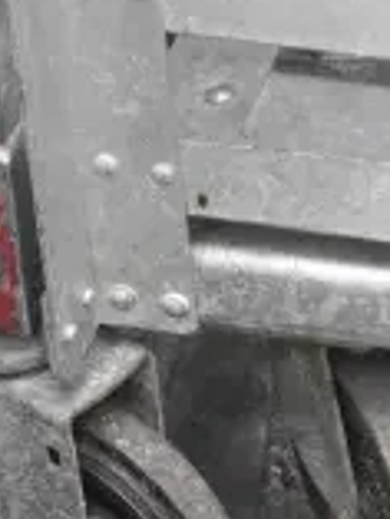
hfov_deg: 4.8
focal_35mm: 308
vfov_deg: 6.4
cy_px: 398
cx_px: 803
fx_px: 4618
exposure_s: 1/500
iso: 6400
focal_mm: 55
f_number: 11
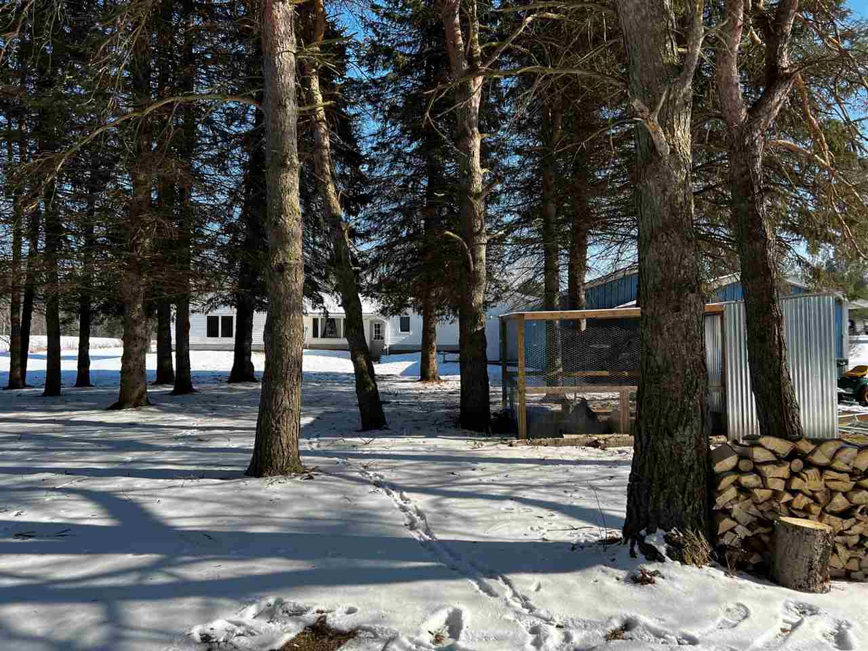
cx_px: 434
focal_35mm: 26
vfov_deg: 53.1
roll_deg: -0.3
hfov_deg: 67.3
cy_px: 326
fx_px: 652
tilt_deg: +1.1
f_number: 1.5
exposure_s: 1/2457
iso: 50
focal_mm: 5.7
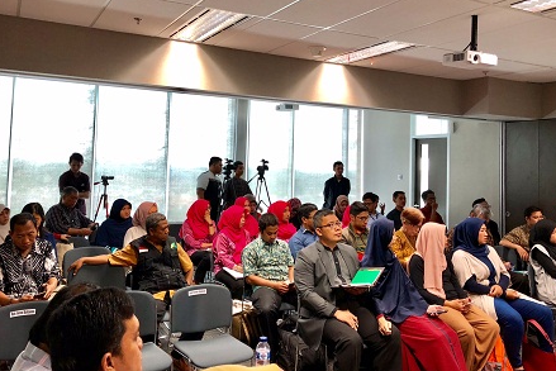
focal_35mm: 33
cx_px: 260
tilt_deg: +2.8
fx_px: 510
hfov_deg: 57.2
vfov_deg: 39.7
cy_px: 140
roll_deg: -1.3
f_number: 1.8
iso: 40
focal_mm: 4
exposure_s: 1/17
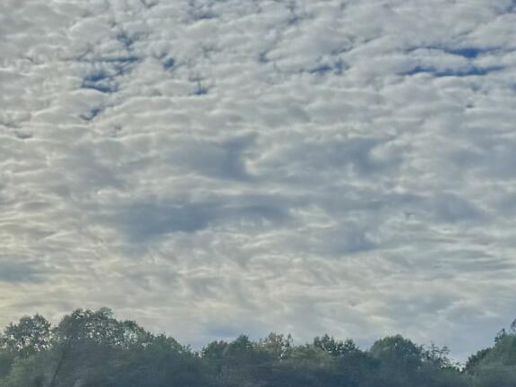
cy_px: 571
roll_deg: +1.8
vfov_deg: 11.4
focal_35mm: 125
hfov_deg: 14.2
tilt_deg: -0.5
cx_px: -375
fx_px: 1863
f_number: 1.78
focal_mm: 6.76
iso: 80
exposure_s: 1/14286
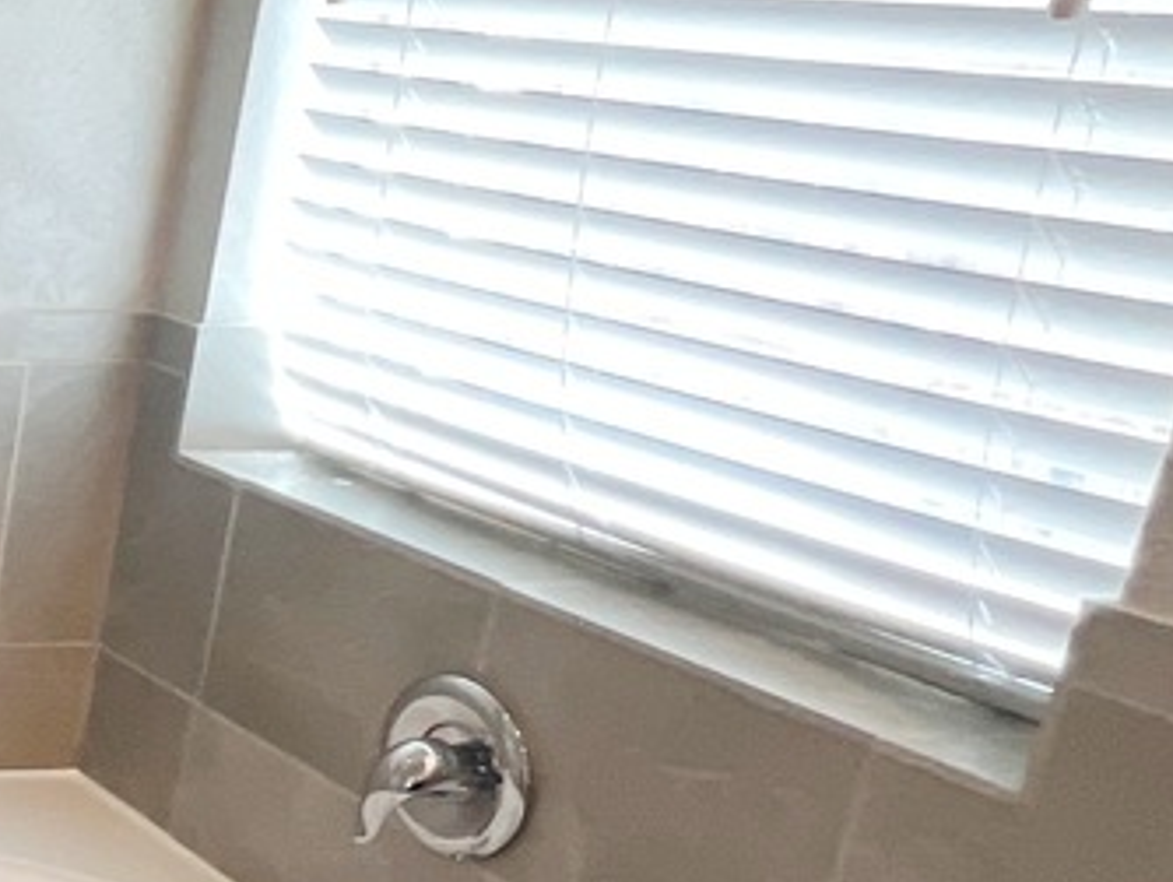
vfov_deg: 26.1
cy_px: 457
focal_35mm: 56
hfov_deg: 19.2
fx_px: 1899
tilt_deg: -16.1
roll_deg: +0.0
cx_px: -1180
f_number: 1.8
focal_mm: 1.57
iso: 160
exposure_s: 1/60
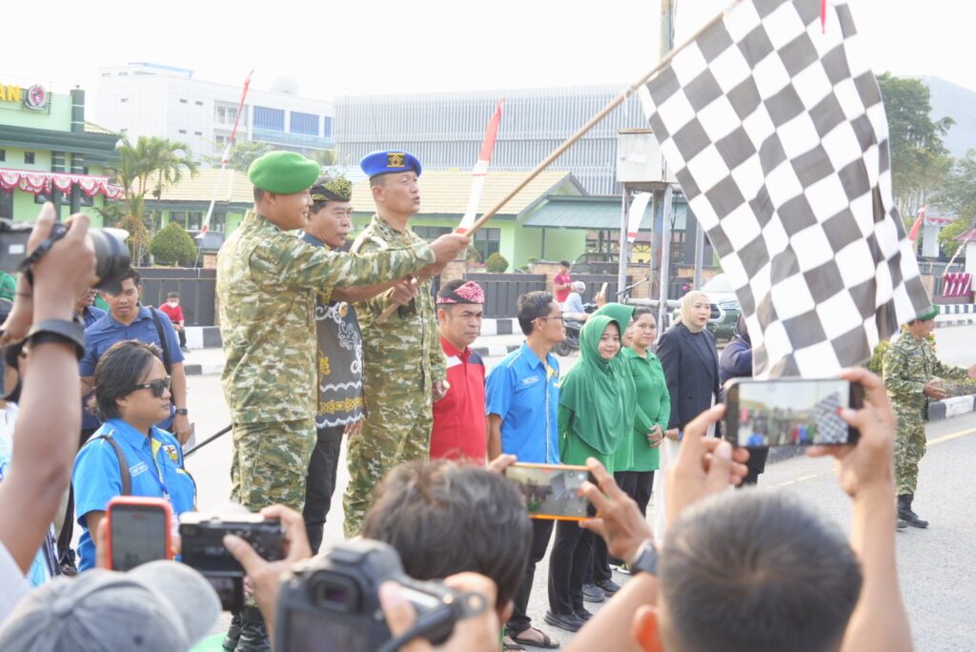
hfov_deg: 43.6
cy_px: 326
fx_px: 1221
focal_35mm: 45
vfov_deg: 29.9
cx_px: 488
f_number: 6.3
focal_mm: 45
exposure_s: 1/320
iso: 800
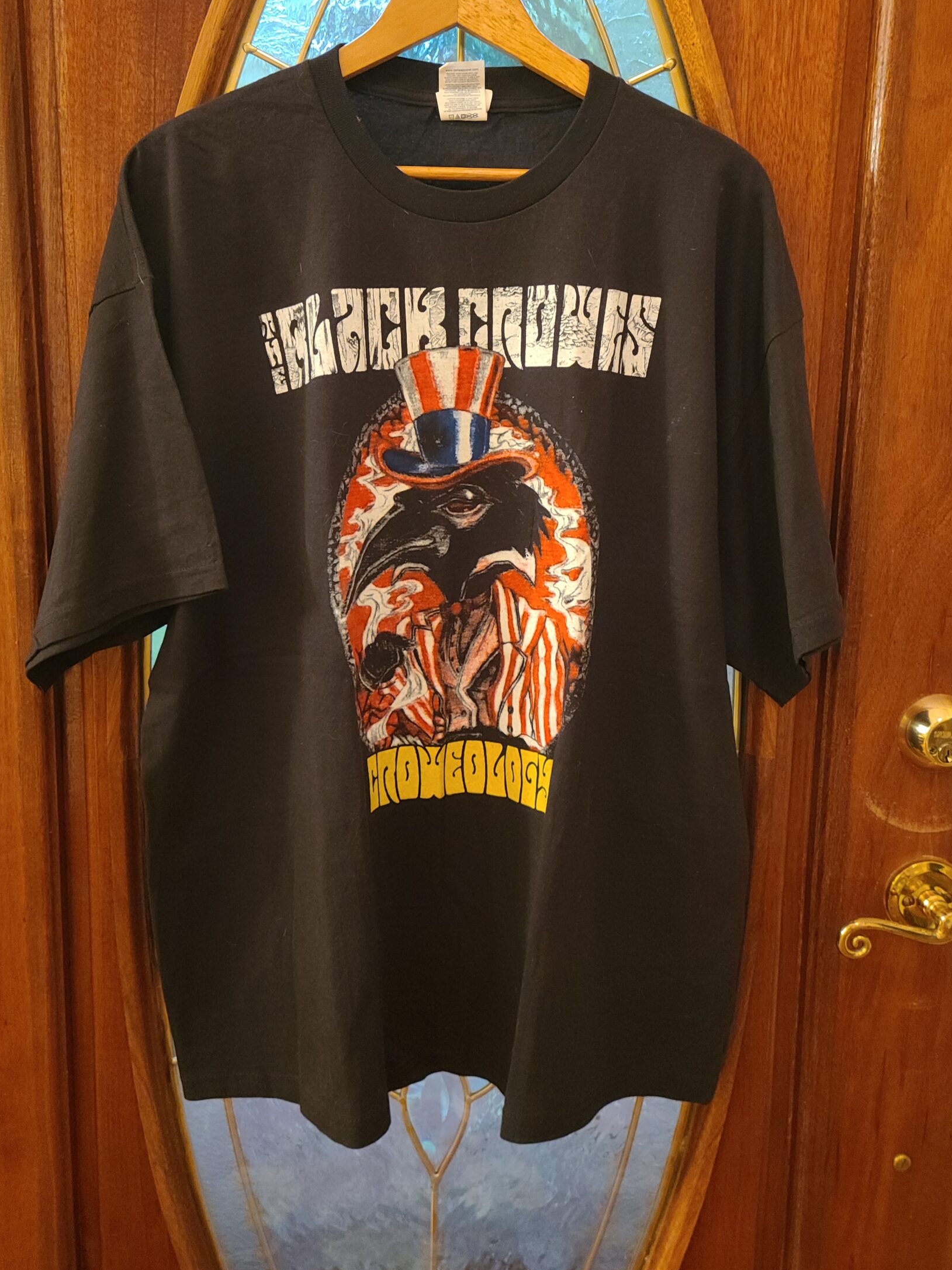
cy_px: 557
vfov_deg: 55.2
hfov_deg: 42.9
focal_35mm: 33
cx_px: 472
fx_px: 1210
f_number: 2
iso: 640
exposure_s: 1/17
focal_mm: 5.9
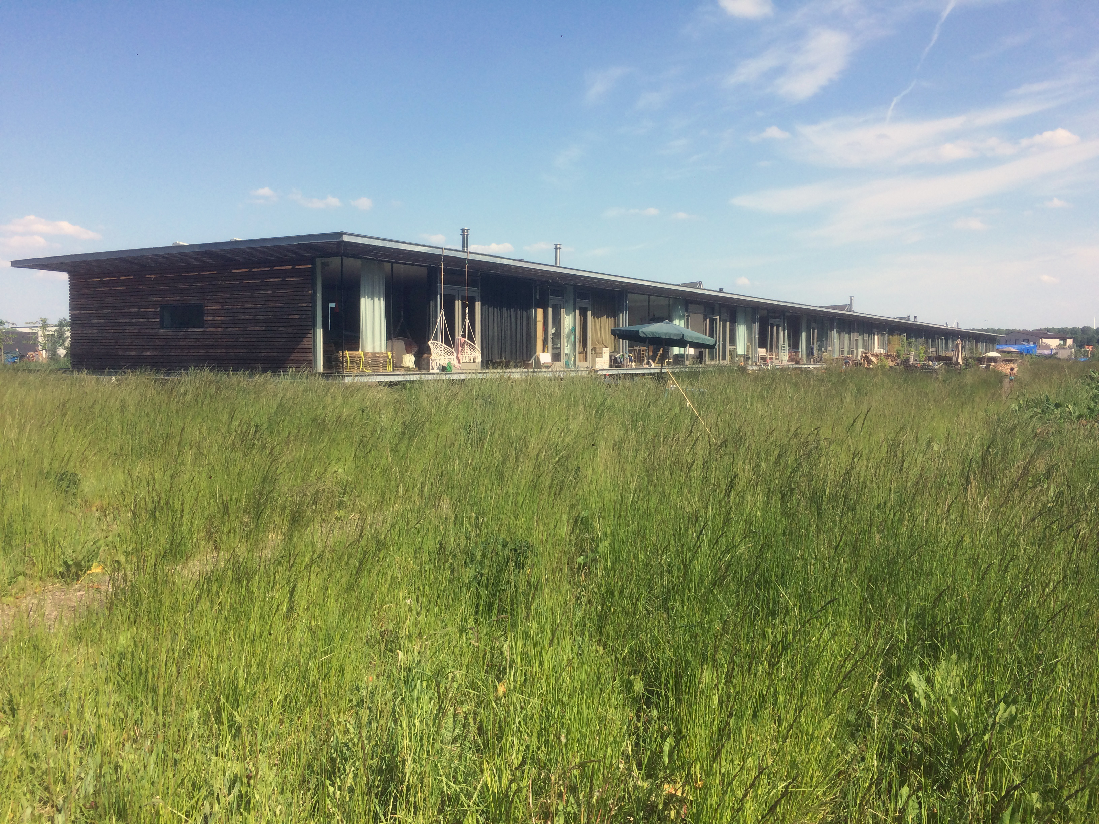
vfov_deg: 48.2
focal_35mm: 29
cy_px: 412
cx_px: 550
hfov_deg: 61.7
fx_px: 921
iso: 32
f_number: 2.2
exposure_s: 1/1520
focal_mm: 4.15
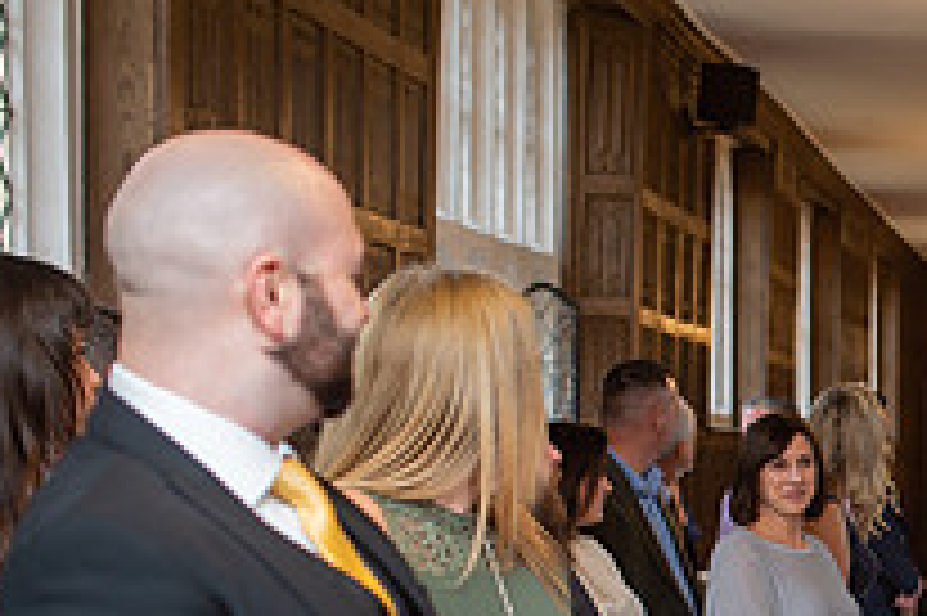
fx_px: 2624
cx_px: 1206
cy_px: 715
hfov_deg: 18.6
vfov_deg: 13.1
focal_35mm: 102
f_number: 2.8
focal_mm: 35
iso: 200
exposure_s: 1/125
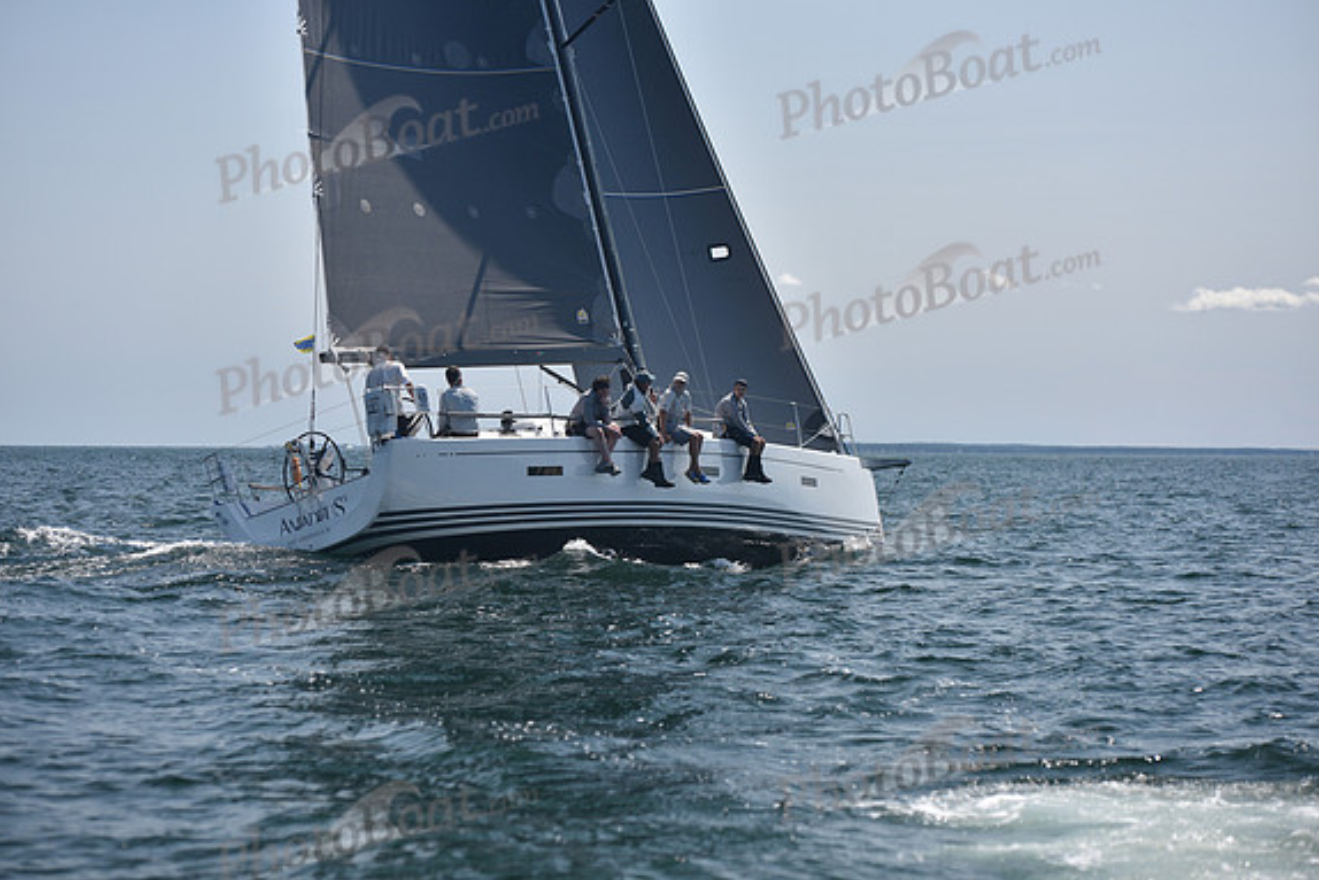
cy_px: 442
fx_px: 3628
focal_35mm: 99
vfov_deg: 13.8
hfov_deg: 20.6
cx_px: 660
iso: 250
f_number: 3.5
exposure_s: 1/2000
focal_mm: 98
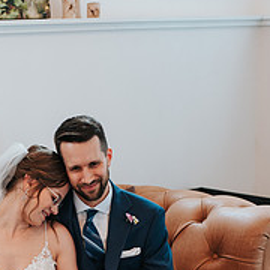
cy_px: 280
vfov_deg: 17.6
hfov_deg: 17.9
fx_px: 847
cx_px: 42
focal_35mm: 96
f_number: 3.2
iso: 1000
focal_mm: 35
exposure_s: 1/125
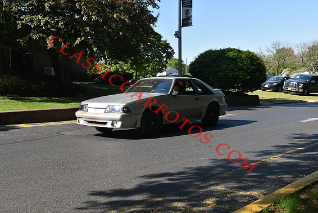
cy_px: 105
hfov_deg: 46.9
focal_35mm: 42
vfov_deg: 32.3
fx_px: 367
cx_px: 156
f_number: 8
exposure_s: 1/250
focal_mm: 27
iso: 400
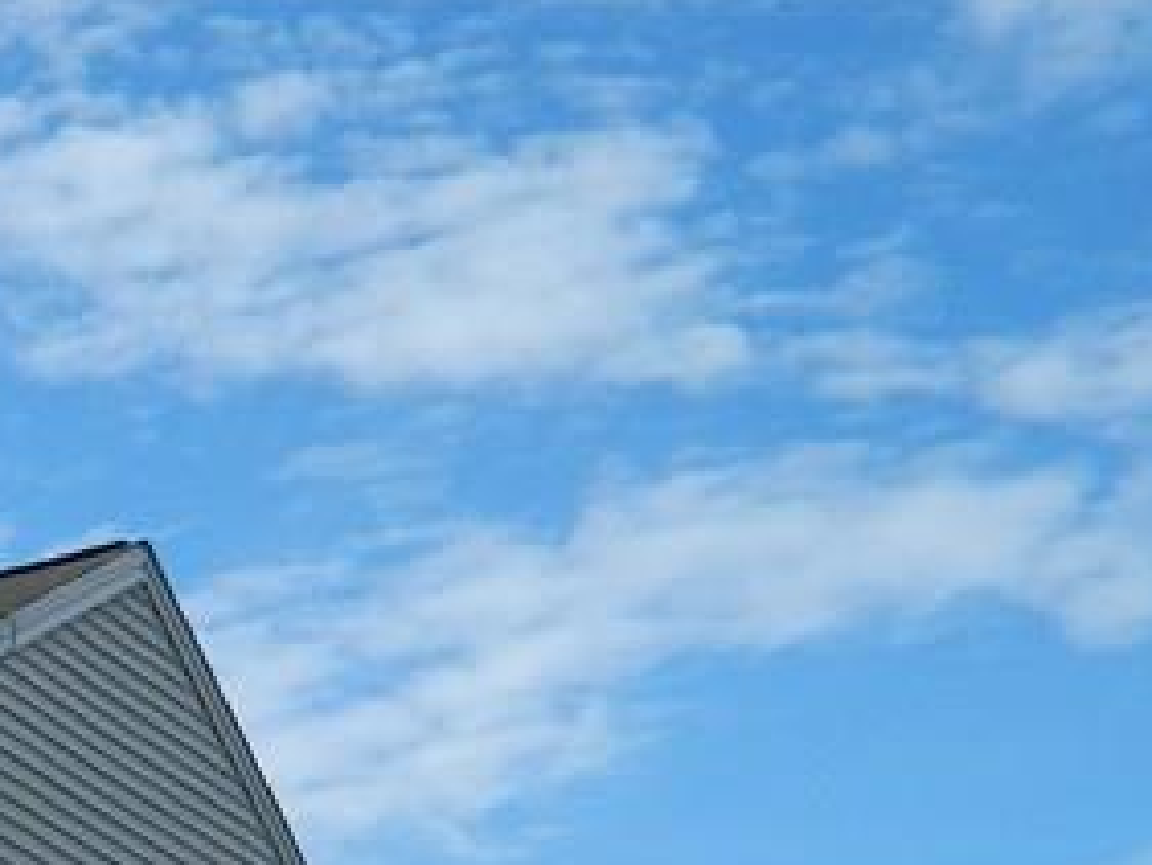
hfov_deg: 15.3
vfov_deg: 12.1
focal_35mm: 113
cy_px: 1562
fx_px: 3762
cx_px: -836
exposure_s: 1/800
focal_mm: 5.6
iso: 80
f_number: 3.2
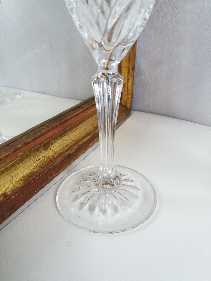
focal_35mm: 28
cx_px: 106
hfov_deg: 49.7
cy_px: 140
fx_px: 228
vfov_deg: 63.4
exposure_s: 1/344
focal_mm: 3.7
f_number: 1.9
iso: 200
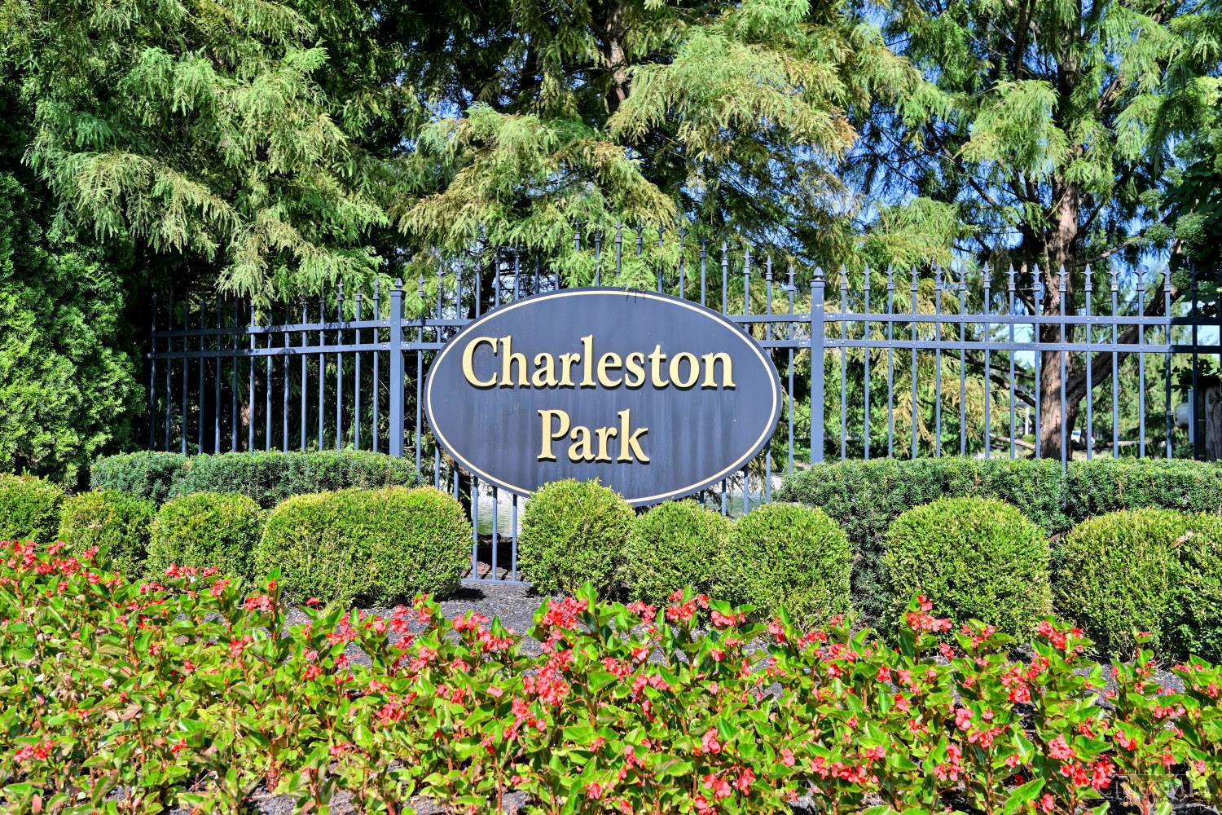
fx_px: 1018
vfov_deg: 43.6
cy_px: 408
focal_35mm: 30
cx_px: 611
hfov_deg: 61.9
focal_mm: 30
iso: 100
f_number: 6.3
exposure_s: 1/250
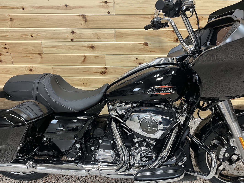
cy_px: 92
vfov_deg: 53.1
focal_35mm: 26
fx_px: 183
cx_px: 122
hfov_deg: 67.3
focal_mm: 5.1
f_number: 1.6
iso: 160
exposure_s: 1/60
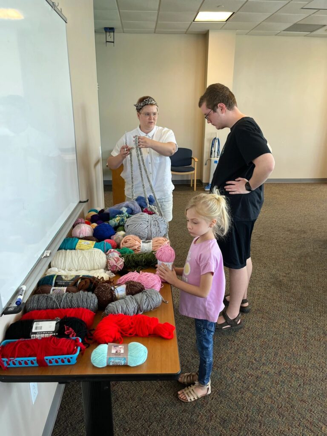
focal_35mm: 26
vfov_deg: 67.3
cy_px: 218
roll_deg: +2.4
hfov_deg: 53.1
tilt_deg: -15.9
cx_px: 164
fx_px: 327
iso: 125
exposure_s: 1/109
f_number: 1.6
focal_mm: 5.1
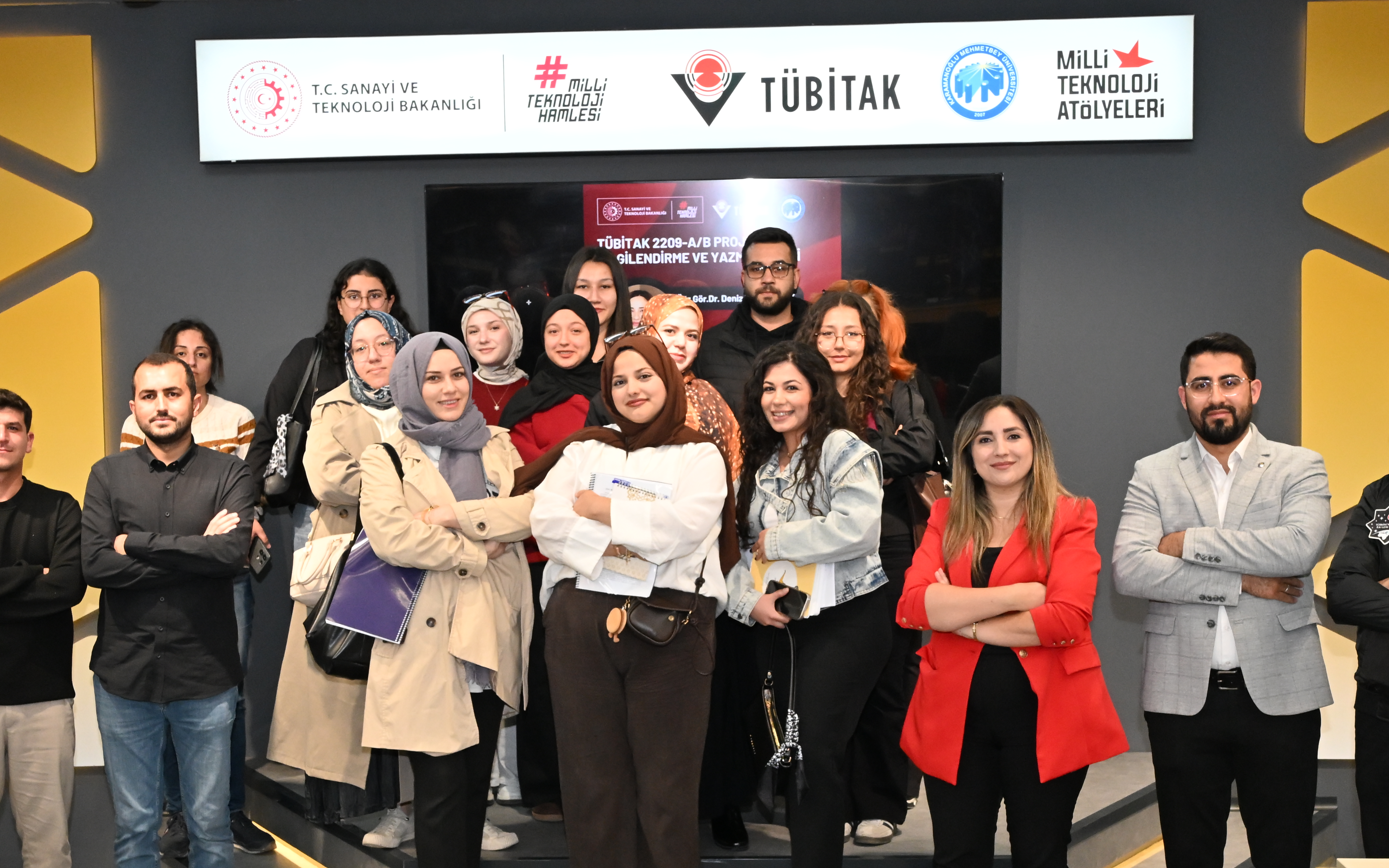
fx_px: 2120
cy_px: 546
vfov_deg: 23.1
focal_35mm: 56
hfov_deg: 36.3
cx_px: 631
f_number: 11
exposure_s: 1/60
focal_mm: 38
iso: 3200
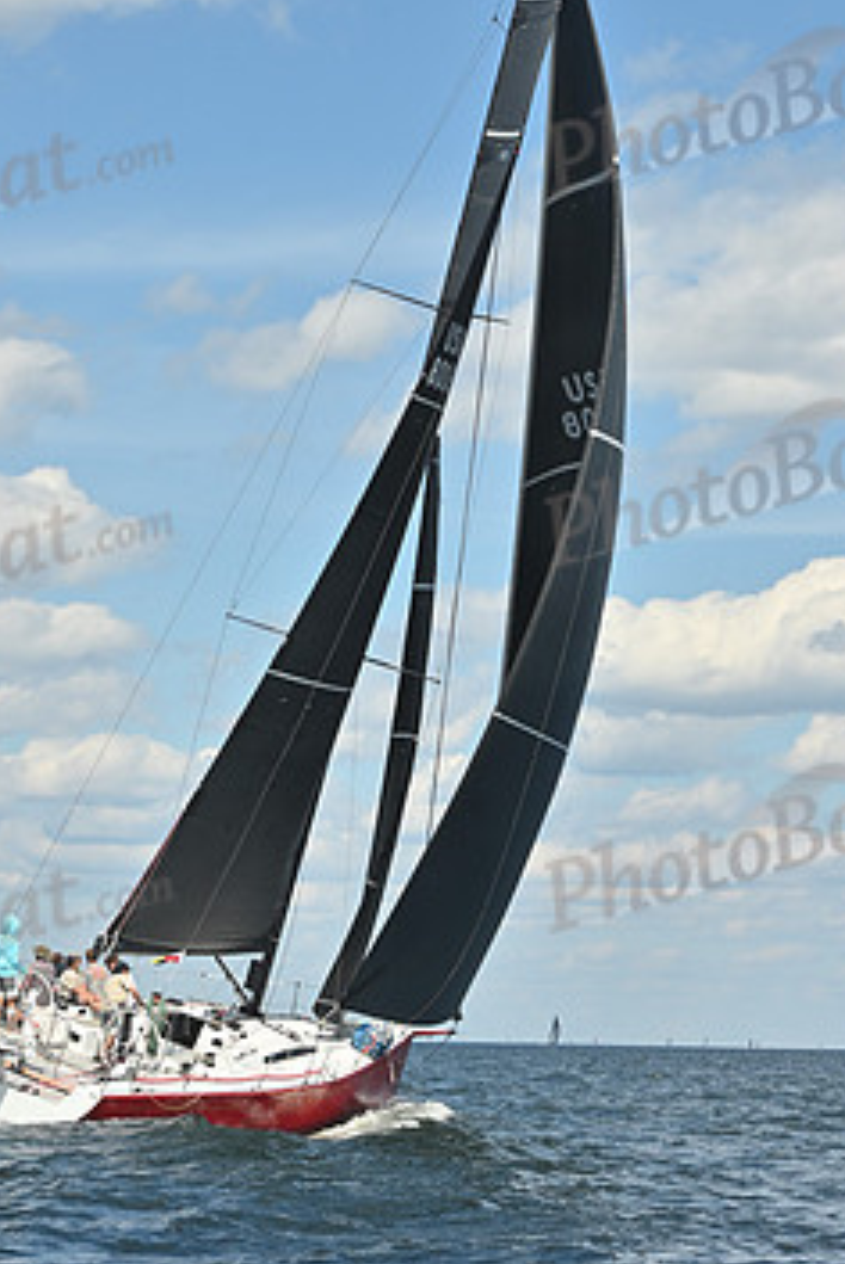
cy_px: 340
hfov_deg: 11.9
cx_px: 360
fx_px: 4041
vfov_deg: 17.7
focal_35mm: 115
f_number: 9
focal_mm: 70
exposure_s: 1/1000
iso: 250
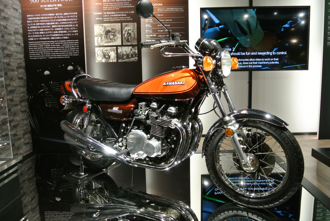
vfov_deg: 46.5
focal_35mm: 28
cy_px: 112
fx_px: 257
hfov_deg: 65.4
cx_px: 165
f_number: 3.5
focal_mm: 10
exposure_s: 1/60
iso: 500
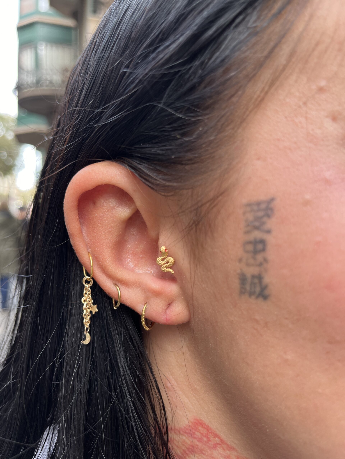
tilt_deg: -2.1
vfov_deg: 67.3
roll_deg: -1.0
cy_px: 230
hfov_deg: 53.1
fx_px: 346
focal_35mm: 26
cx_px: 172
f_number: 1.6
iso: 40
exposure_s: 1/100
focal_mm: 5.1
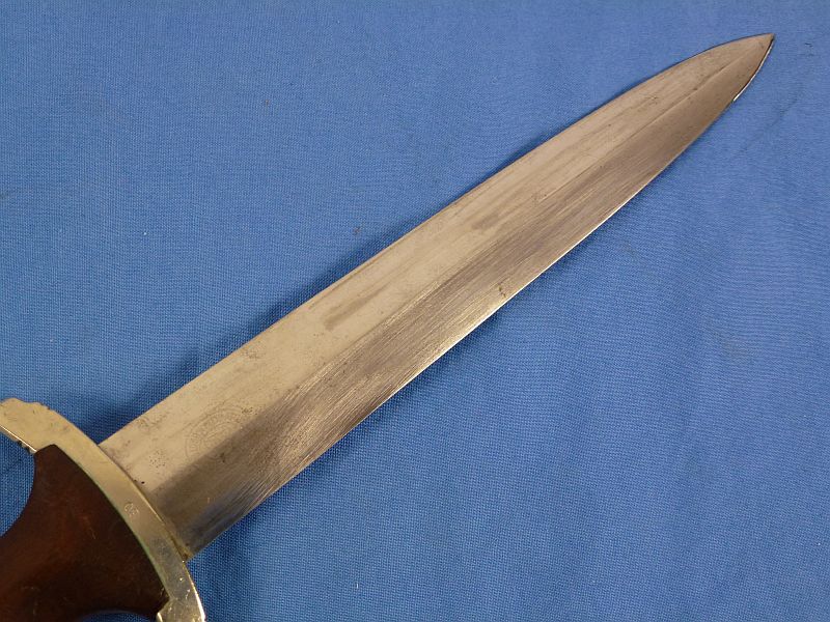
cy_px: 311
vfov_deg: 32.2
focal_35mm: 45
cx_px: 415
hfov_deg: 42.1
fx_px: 1079
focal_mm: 8
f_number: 4
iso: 200
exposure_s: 1/80
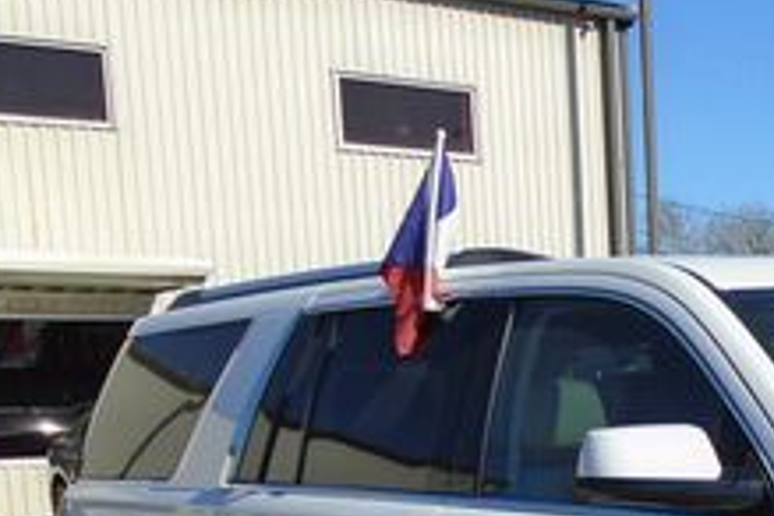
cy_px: 710
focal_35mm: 79
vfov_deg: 16.2
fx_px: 1698
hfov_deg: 23.6
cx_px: 912
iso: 100
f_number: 8
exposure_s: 1/200
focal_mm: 4.6
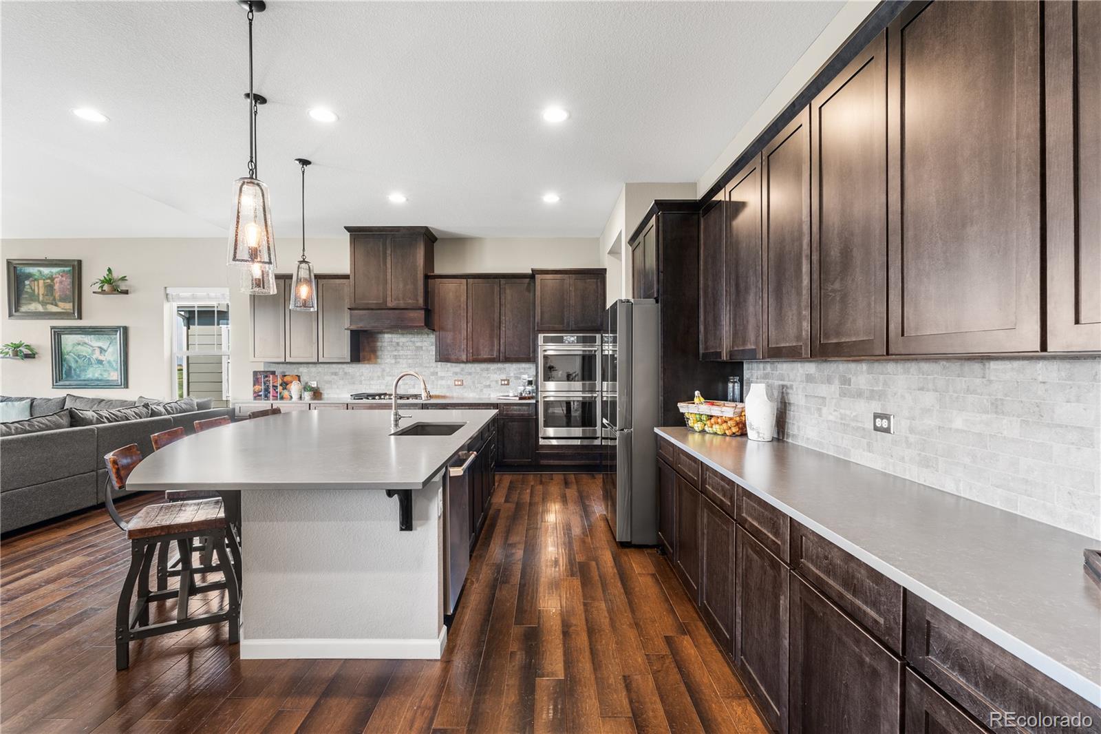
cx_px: 550
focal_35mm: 16
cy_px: 367
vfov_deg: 73.7
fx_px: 489
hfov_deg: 96.7
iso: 160
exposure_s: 1.3
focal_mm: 16
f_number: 8
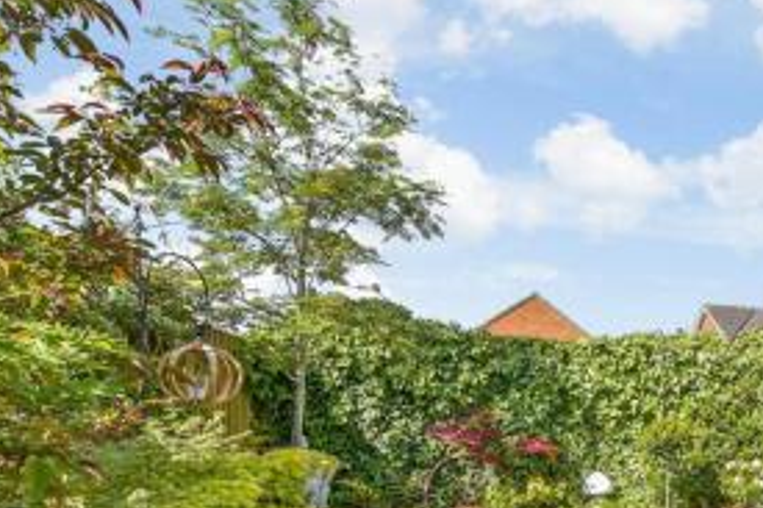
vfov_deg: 46.2
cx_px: 641
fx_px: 551
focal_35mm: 26
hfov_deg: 61.8
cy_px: 426
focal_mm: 10
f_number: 8
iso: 160
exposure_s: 1/250
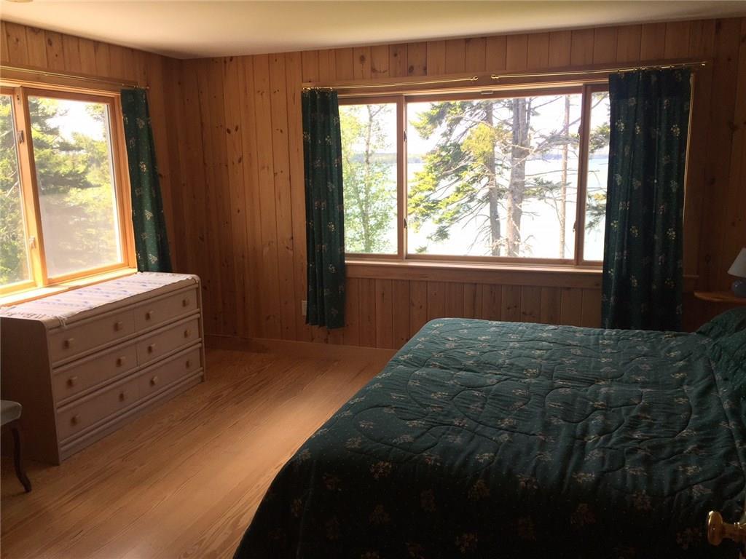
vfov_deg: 48.2
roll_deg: +0.6
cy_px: 280
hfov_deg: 61.7
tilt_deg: -12.2
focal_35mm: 29
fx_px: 625
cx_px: 373
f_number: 2.2
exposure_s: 1/186
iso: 32
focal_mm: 4.15
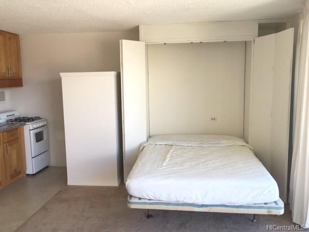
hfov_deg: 61.7
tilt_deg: -6.2
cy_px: 116
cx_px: 154
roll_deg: +1.1
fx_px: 259
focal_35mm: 29
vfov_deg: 48.2
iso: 25
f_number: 2.2
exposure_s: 1/120
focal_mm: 4.15
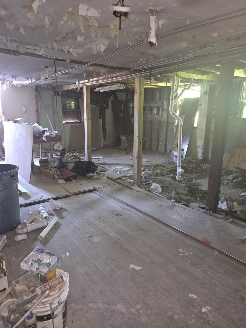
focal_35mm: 23
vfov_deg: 73.9
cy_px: 164
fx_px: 218
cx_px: 123
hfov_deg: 58.9
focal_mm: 6.3
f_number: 1.7
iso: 1600
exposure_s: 1/8
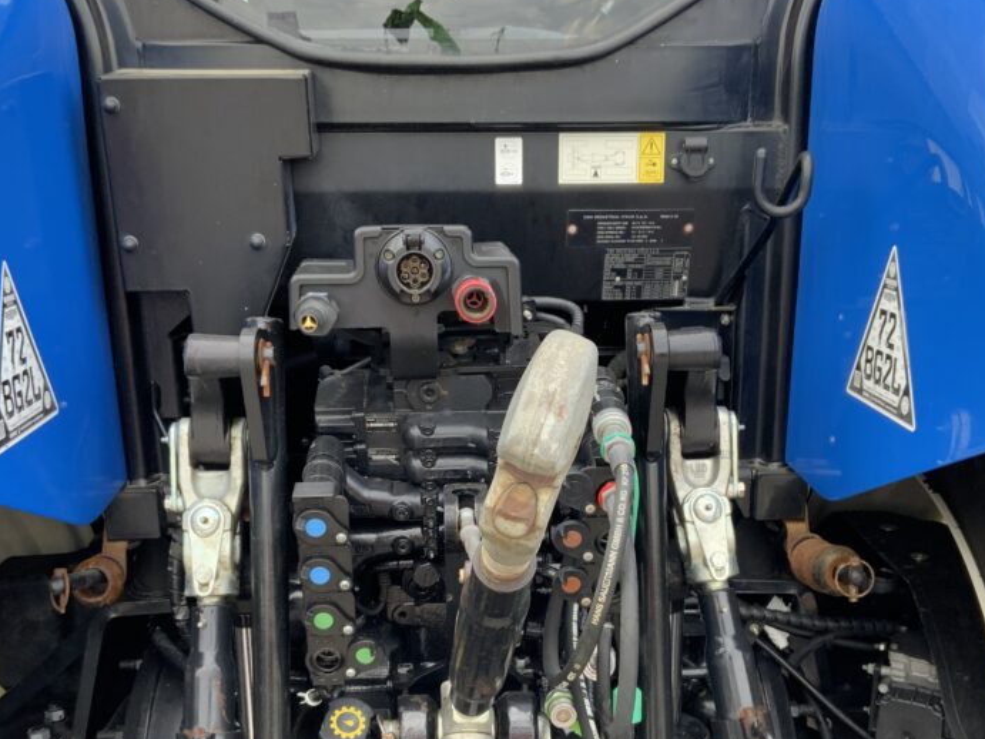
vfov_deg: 33.3
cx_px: 523
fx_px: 1223
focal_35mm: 43
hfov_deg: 43.8
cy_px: 482
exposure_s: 1/122
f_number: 1.8
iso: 50
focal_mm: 3
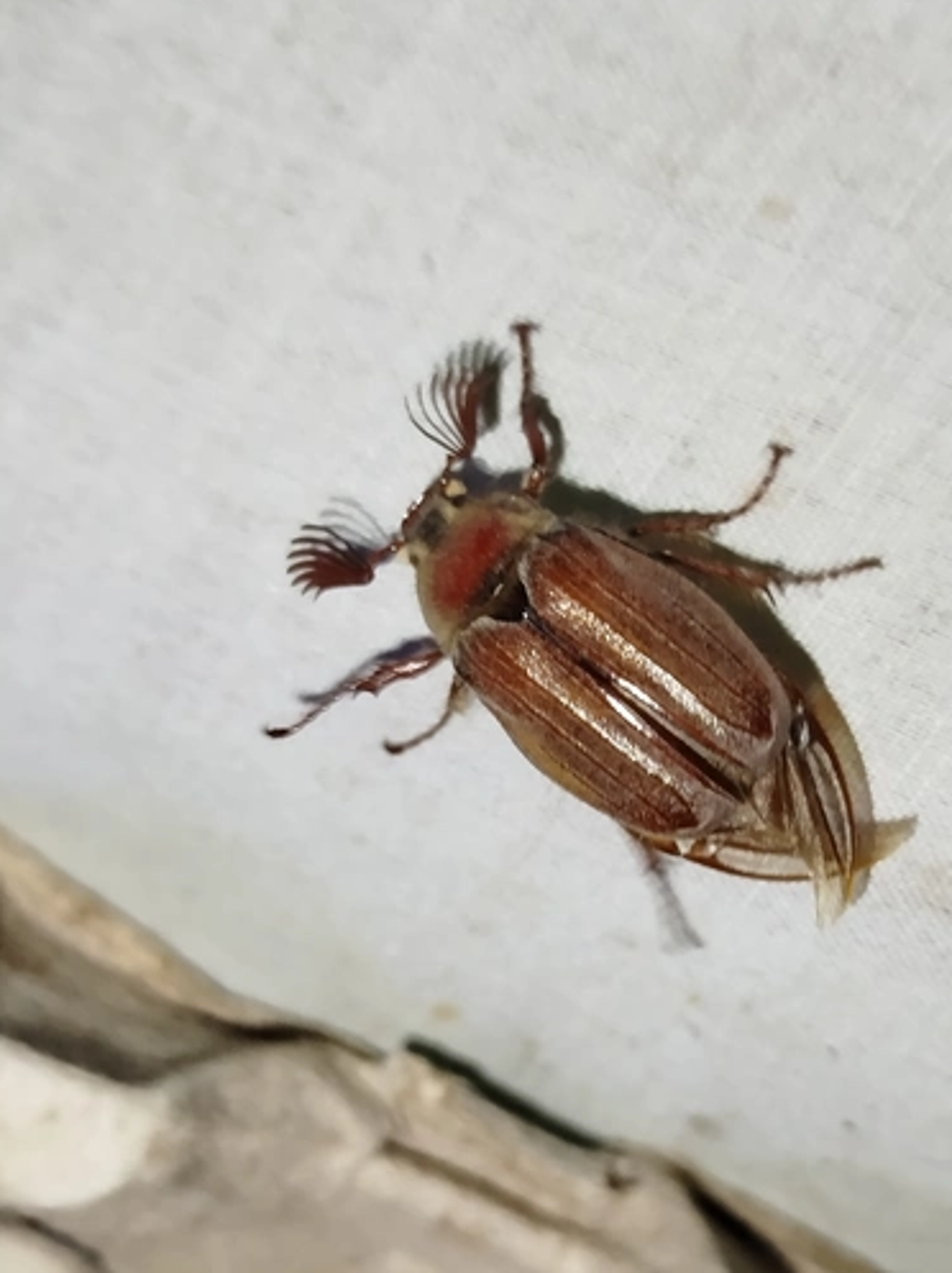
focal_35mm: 58
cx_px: 601
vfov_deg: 33.1
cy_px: 791
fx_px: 2130
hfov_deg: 25.1
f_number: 1.7
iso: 160
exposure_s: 1/50
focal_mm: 5.31
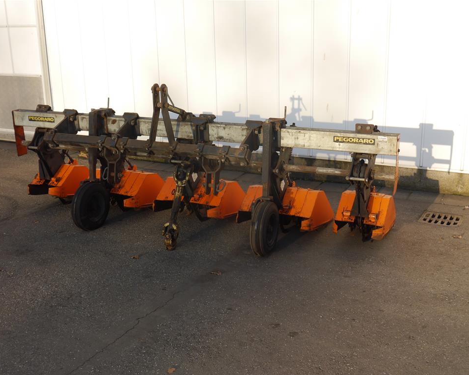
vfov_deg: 34.1
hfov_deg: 42.0
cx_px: 231
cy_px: 188
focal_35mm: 44
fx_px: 611
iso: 160
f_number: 6.3
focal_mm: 21
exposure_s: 1/200
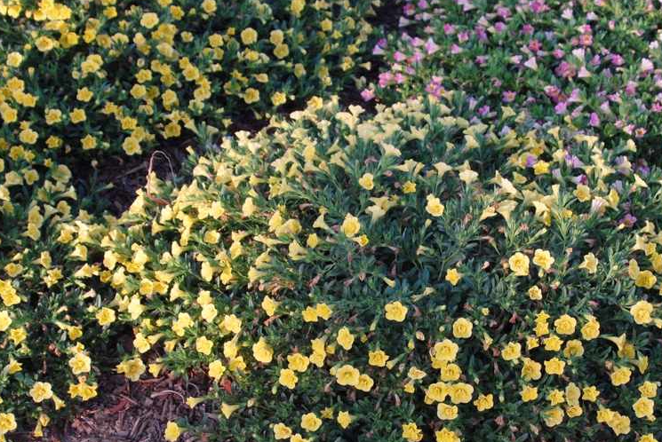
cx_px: 416
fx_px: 1215
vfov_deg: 20.6
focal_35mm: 66
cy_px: 282
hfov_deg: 30.4
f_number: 6.3
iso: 400
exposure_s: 1/160
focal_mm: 32
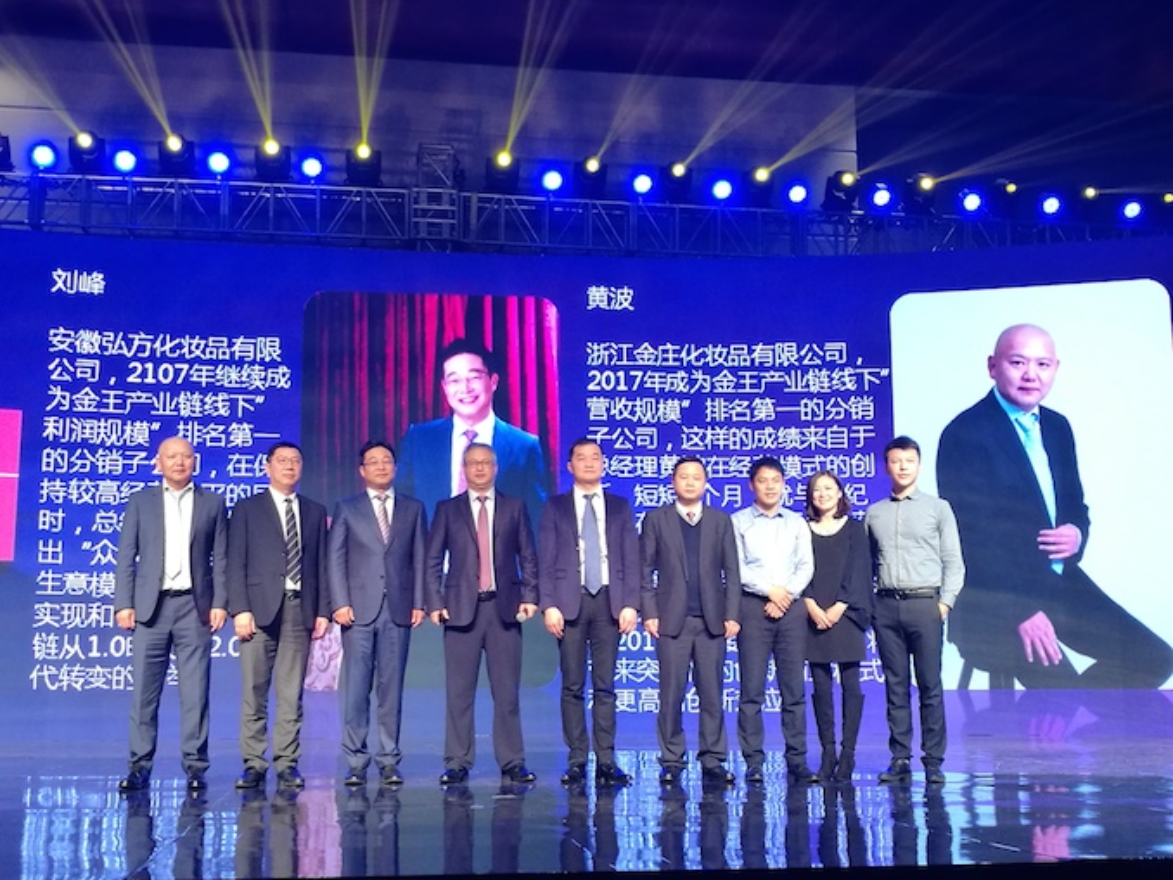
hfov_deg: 42.9
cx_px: 586
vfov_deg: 32.9
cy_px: 440
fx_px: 1492
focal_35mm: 44
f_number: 2.2
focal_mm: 4.5
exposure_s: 1/60
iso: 200
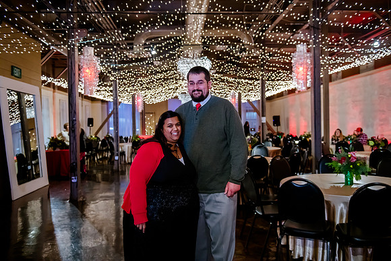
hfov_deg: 59.7
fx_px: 341
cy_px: 131
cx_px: 197
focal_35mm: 31
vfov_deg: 41.9
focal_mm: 31
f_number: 2.8
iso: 3200
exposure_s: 1/100
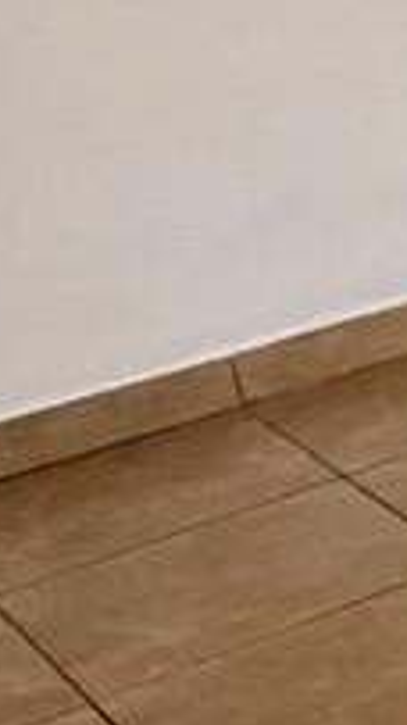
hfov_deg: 6.6
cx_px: 1885
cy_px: -93
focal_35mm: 120
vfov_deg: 17.2
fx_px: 2305
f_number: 2.2
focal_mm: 2.22
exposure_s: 1/60
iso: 250
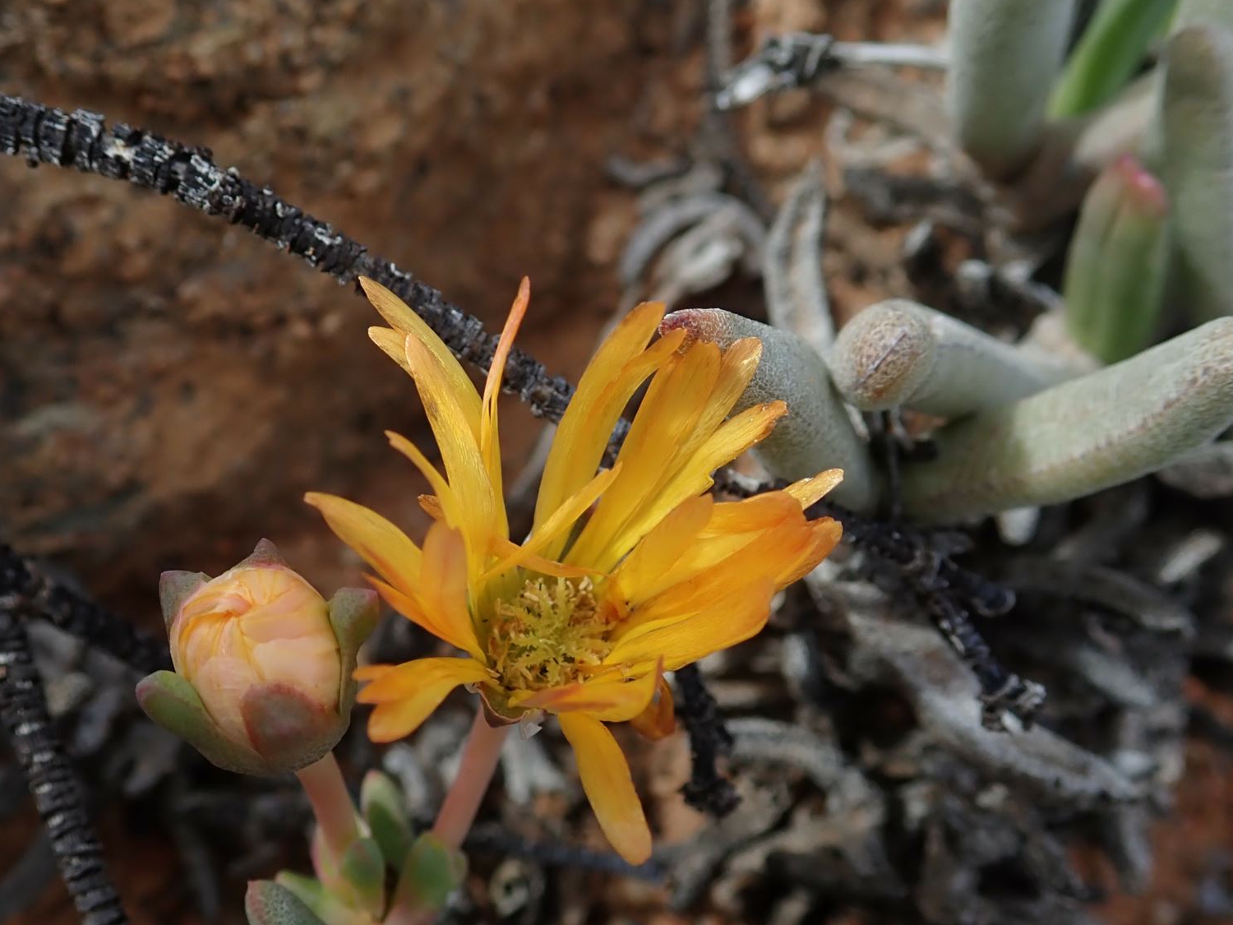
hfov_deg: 46.7
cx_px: 562
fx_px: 1425
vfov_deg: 35.9
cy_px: 516
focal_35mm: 40
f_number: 3.2
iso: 100
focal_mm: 5.5
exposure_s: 1/400
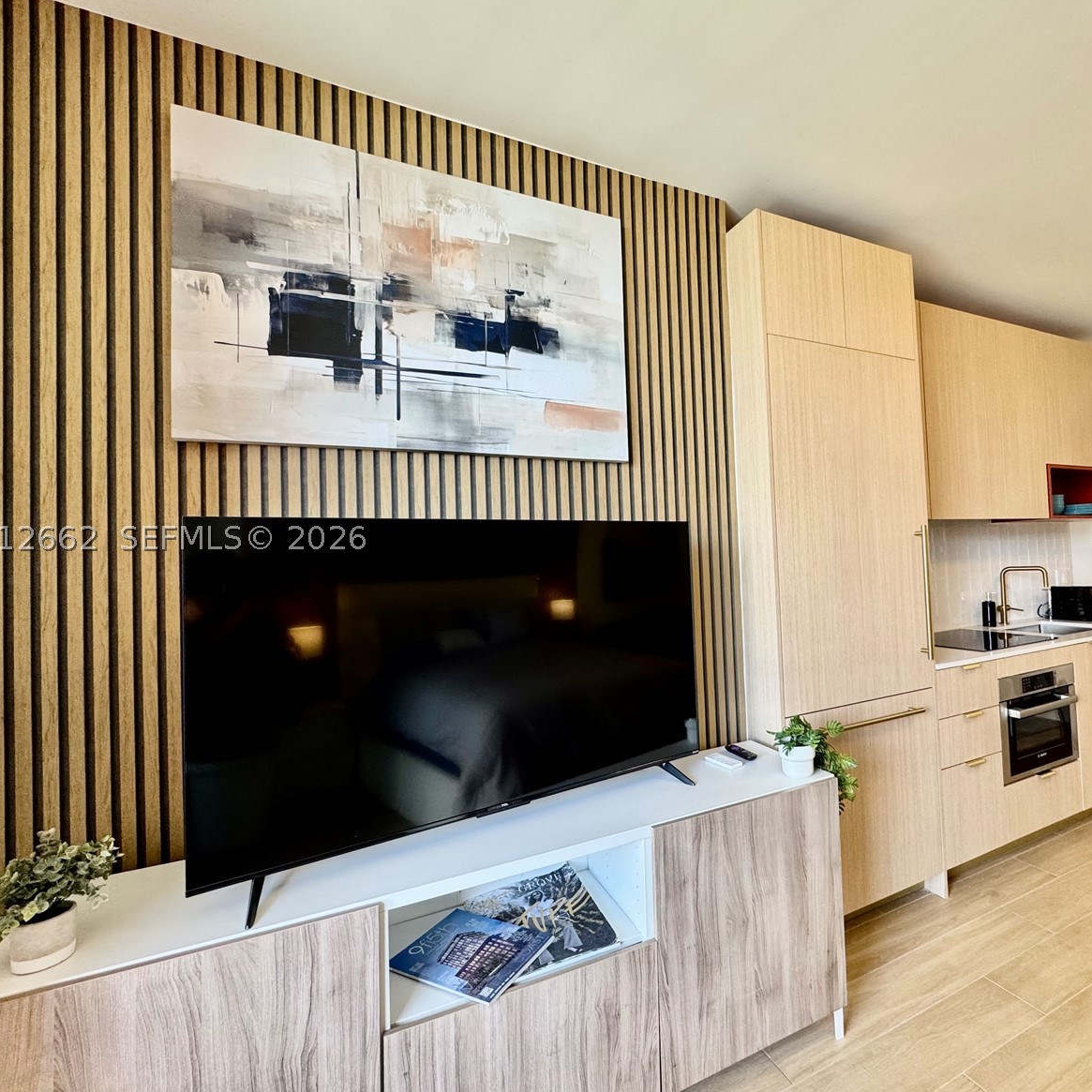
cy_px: 538
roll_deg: +2.5
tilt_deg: +1.9
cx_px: 654
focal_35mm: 17
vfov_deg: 84.0
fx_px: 607
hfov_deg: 83.0
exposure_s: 1/120
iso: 160
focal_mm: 2.22
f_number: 2.2
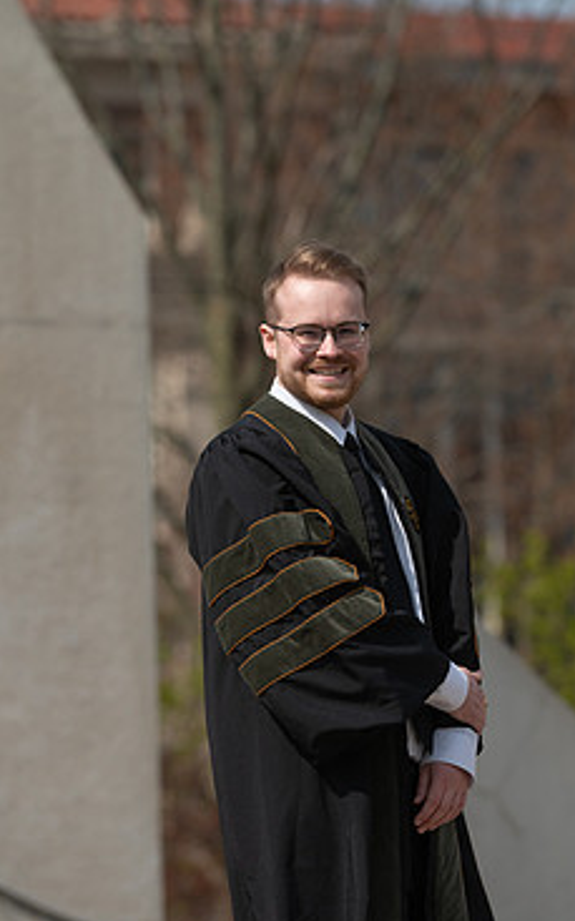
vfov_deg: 8.4
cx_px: 333
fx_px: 6276
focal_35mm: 250
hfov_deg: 5.2
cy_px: 457
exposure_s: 1/800
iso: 125
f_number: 4.5
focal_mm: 200
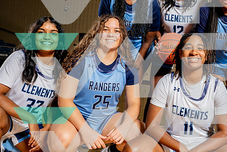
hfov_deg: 44.8
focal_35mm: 42
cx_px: 170
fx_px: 265
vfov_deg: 31.9
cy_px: 66
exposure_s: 1/250
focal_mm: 27
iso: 400
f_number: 6.3
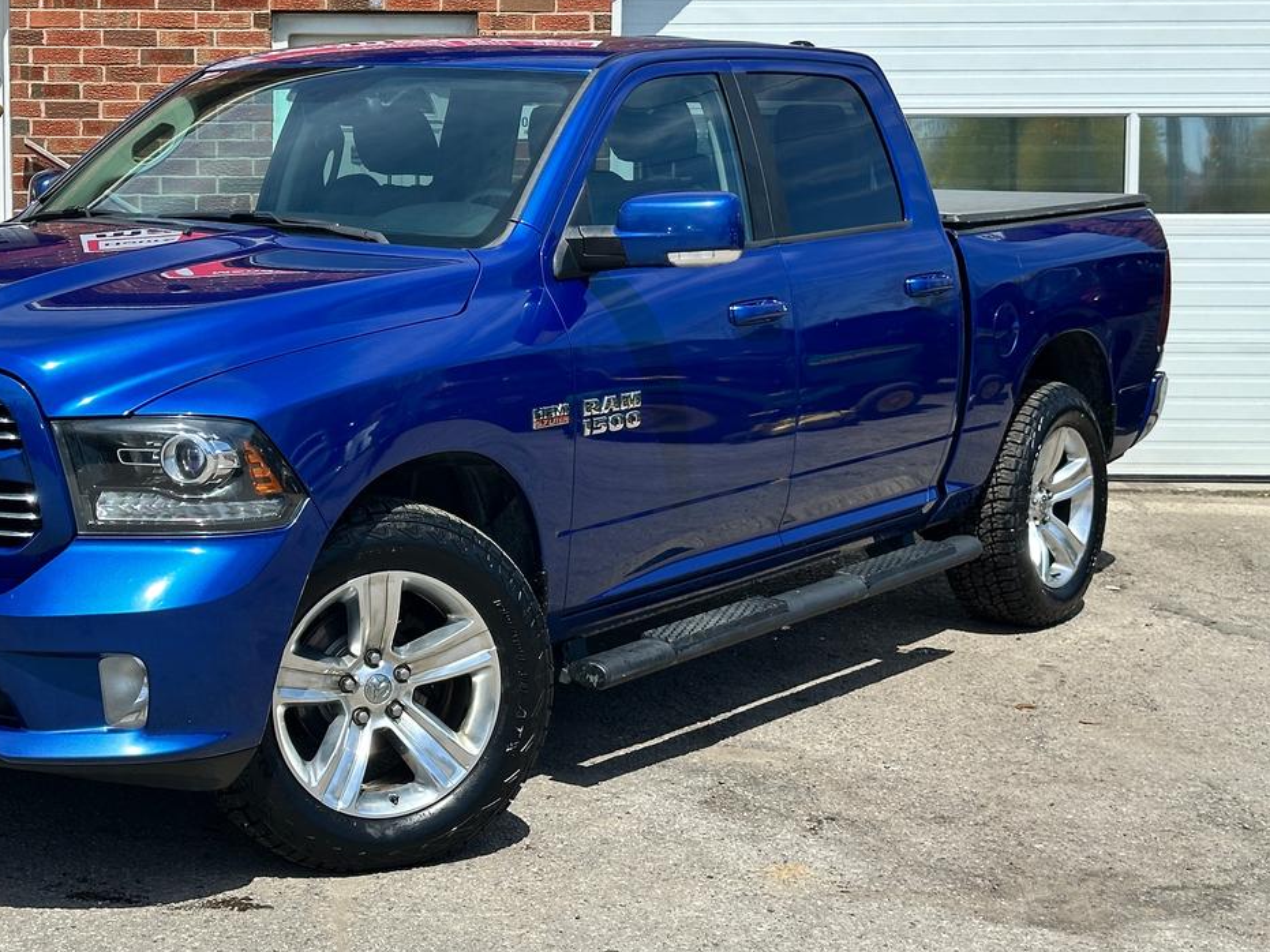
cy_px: 333
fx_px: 2421
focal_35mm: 66
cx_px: 402
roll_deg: -0.1
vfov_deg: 22.2
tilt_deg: -3.1
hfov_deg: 29.2
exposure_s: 1/2532
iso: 64
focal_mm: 6.86
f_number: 1.78
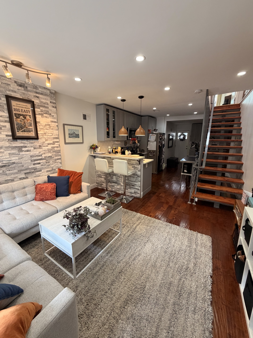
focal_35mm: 14
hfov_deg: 85.7
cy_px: 169
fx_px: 136
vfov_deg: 102.1
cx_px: 126
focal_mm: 2.22
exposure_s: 1/60
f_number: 2.2
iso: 250
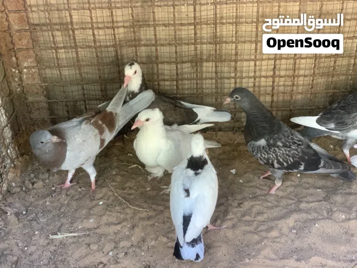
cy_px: 134
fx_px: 536
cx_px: 178
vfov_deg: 28.0
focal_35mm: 52
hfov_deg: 36.8
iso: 160
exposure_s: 1/60
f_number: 2.4
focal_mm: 6
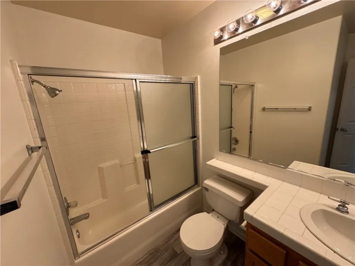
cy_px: 133
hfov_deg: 102.1
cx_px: 178
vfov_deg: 85.7
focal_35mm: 14
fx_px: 144
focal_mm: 2.22
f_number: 2.2
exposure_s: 1/120
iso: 250
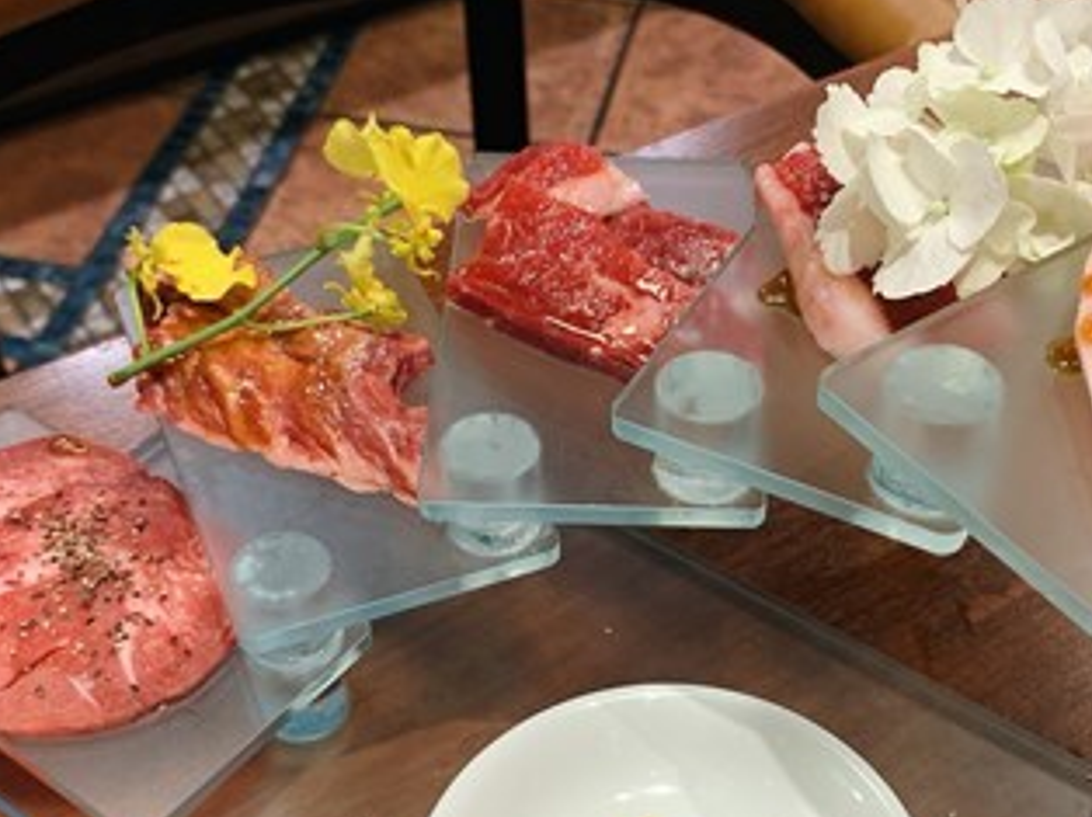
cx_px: 650
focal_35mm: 53
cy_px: 535
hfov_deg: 36.1
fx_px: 1671
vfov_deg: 27.3
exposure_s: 1/60
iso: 320
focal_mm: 4.25
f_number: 1.8
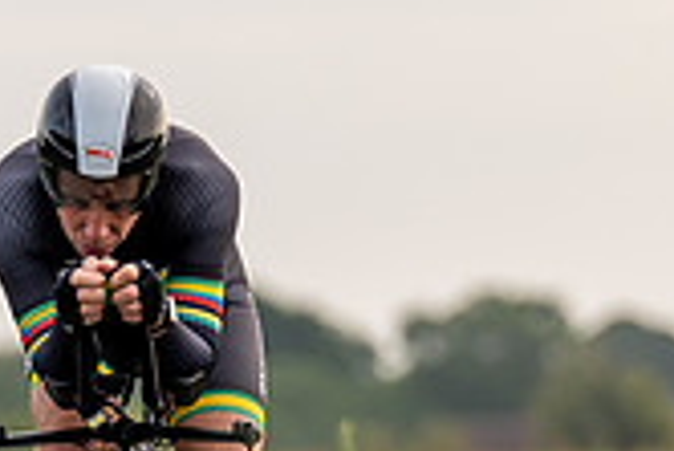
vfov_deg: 1.2
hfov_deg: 1.8
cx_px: 48
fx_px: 21568
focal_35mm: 1151
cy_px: 436
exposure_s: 1/800
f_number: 3.5
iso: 100
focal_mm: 200
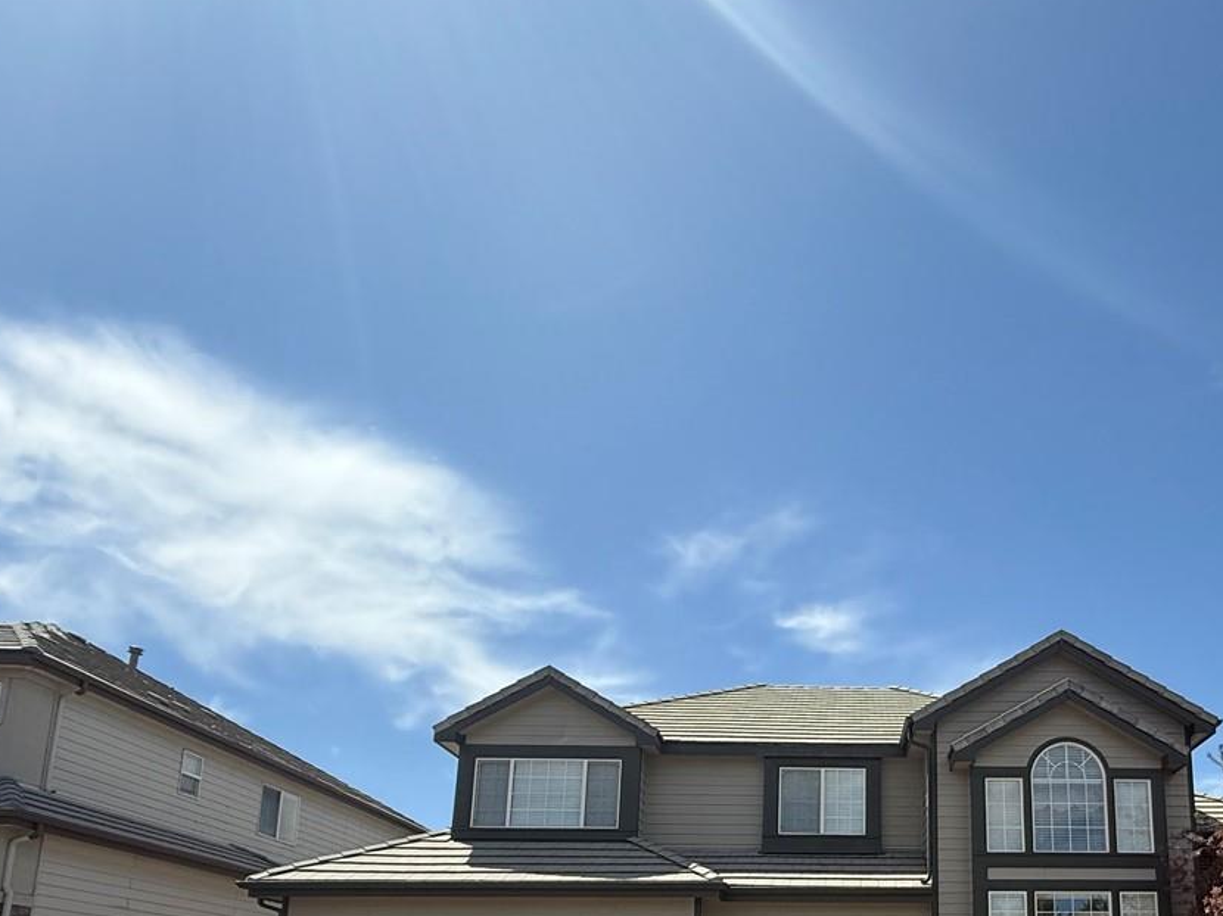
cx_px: 897
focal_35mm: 27
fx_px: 954
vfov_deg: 45.9
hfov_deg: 62.1
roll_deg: +0.5
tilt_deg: +8.7
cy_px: 842
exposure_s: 1/1848
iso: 50
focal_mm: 2.22
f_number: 2.2
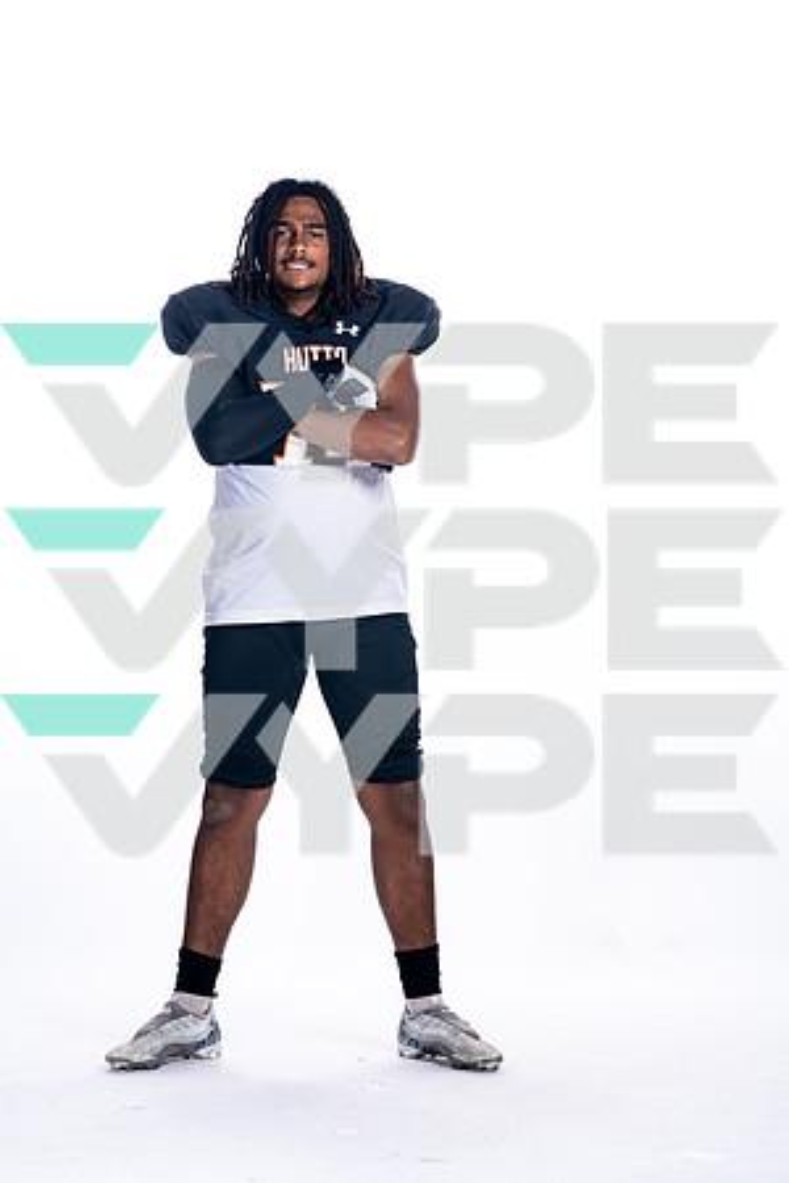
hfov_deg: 11.7
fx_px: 3846
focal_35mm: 117
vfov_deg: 17.5
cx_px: 394
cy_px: 592
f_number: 5.6
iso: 400
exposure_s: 1/250
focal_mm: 117
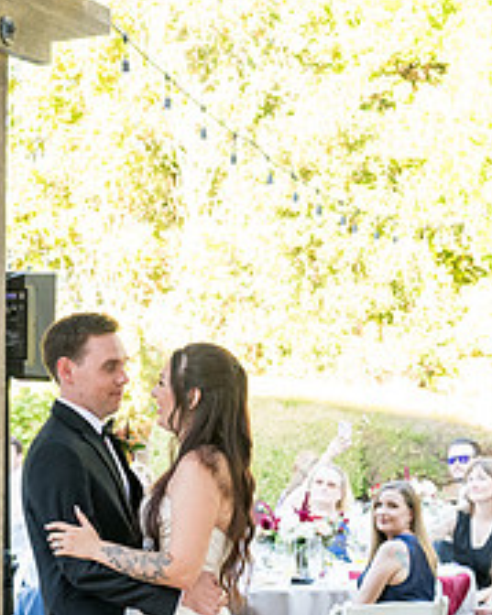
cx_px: 258
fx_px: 2167
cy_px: 515
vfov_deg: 16.0
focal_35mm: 119
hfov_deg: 12.9
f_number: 4
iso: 2000
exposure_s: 1/400
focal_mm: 49
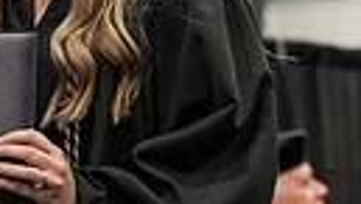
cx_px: -215
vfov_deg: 3.0
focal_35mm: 405
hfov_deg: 5.3
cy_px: 32
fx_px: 3882
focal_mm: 86
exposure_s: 1/200
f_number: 4.5
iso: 4000
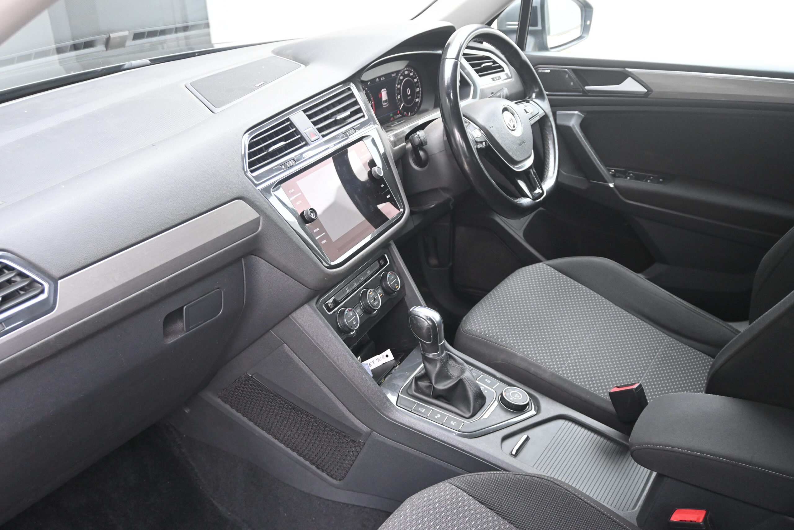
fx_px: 744
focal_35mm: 34
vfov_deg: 39.2
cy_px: 265
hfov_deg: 56.1
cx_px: 397
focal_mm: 22.5
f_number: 4
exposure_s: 1/125
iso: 1250
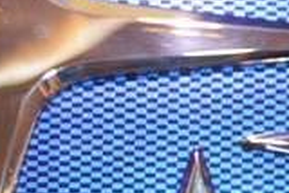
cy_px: 161
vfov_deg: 4.2
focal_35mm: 326
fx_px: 2619
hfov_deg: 6.3
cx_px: 204
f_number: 4.5
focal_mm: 34
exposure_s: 1/60
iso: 640
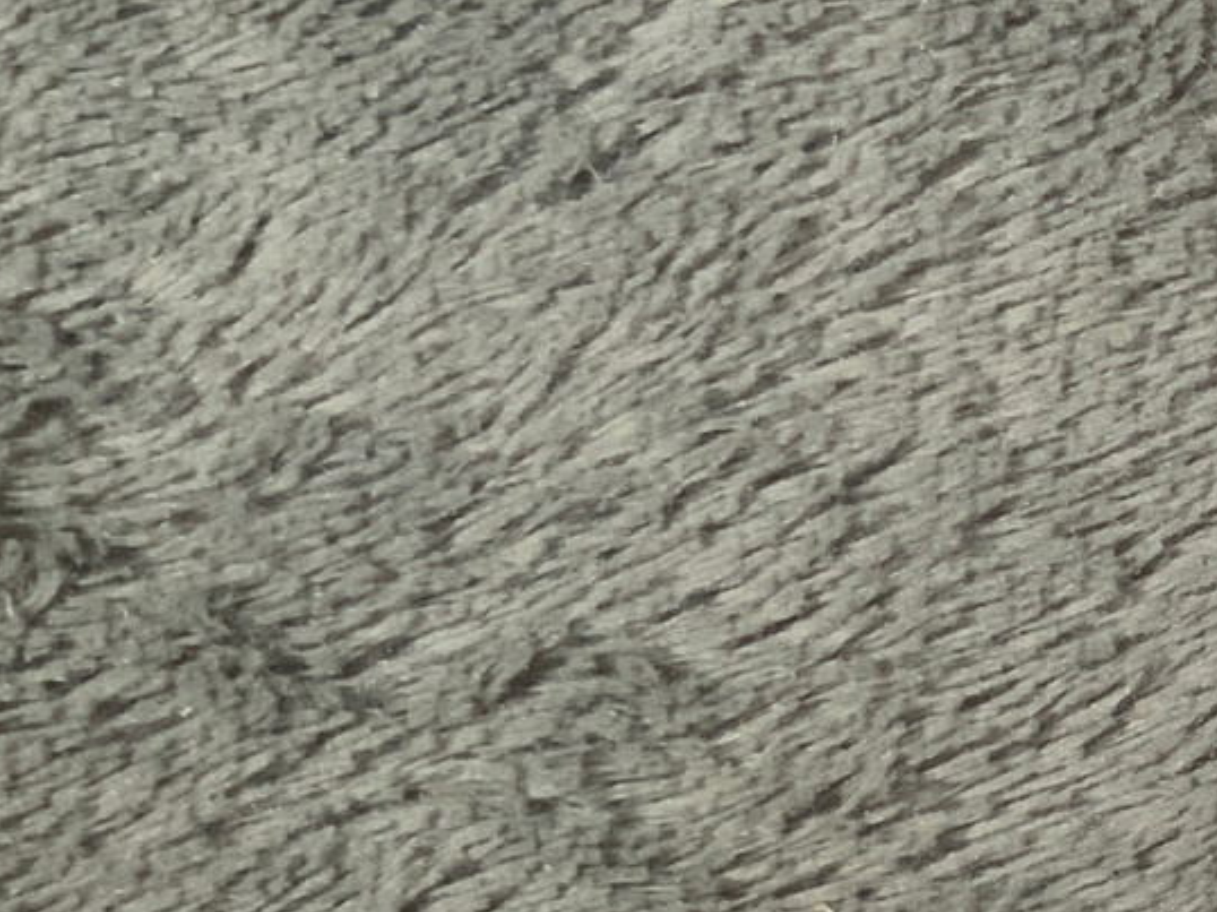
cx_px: 2839
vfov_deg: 10.7
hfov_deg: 11.9
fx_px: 4850
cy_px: 339
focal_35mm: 138
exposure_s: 1/52
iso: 64
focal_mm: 3
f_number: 1.8
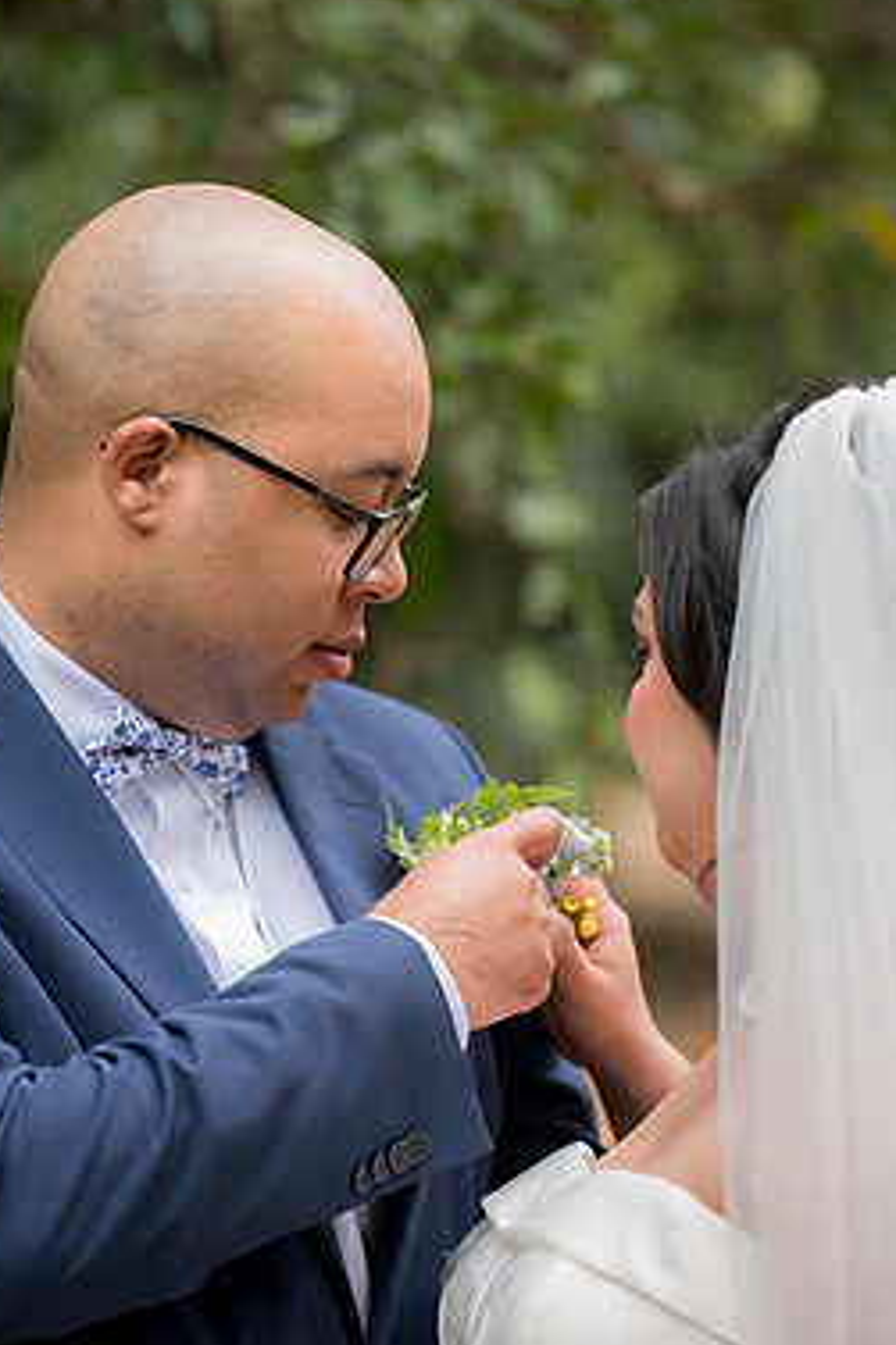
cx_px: 368
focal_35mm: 167
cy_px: 778
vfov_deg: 12.3
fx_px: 6240
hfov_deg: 8.2
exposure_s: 1/320
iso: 640
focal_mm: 140
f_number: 2.8
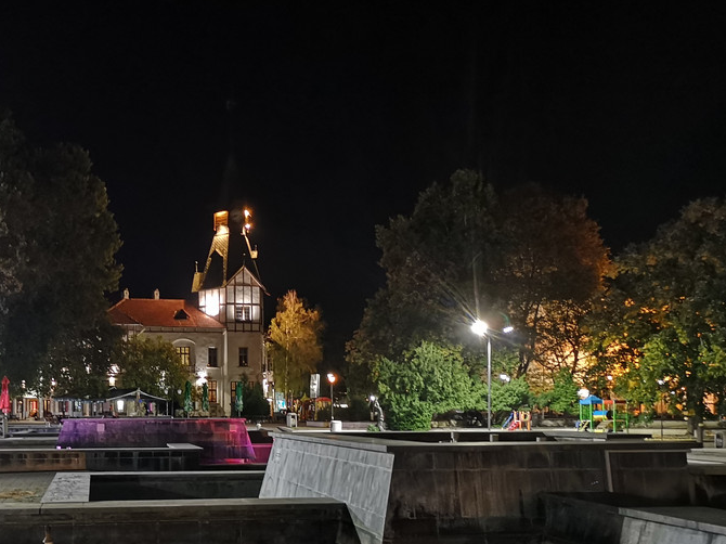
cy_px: 404
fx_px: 902
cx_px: 192
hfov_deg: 42.7
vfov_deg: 33.0
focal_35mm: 43
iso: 1250
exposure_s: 1/16.7
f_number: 1.8
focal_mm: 3.95
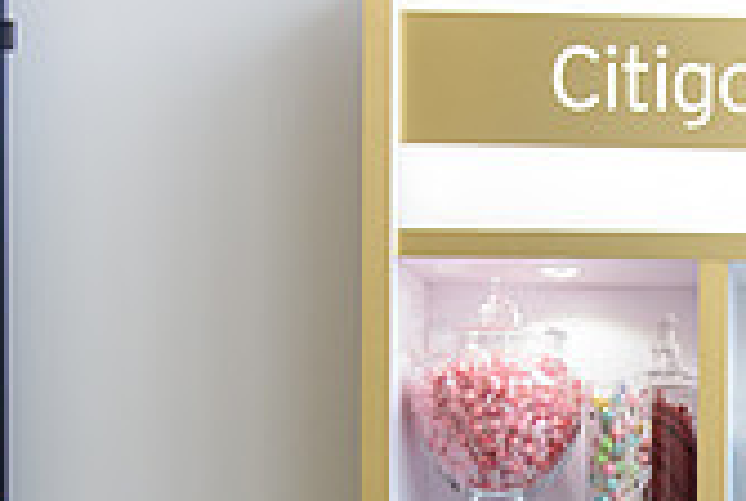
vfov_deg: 11.9
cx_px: 1023
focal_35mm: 111
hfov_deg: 17.1
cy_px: 713
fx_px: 2304
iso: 800
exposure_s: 1/250
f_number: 3.2
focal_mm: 32
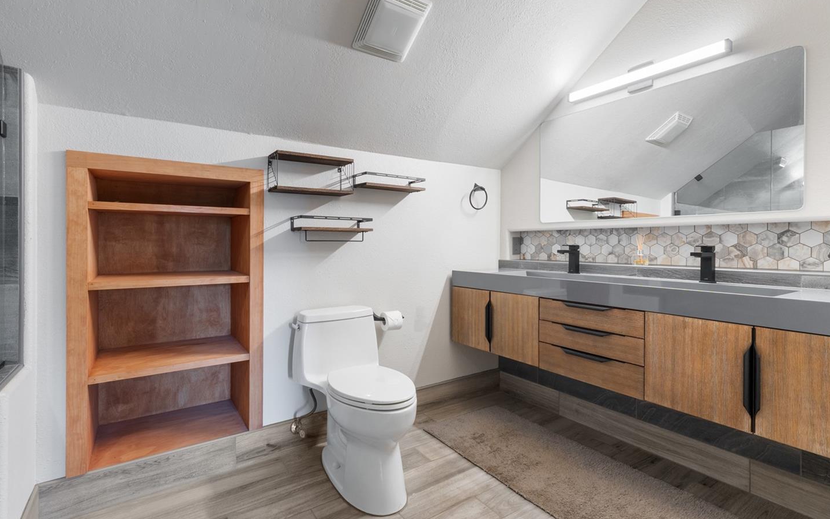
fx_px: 384
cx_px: 393
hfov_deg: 94.3
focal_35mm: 17
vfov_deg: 67.9
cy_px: 247
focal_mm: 10
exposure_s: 2
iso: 250
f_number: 9
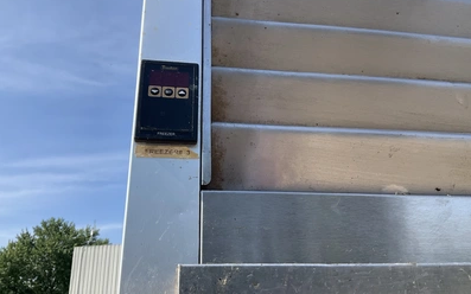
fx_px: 398
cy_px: 151
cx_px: 236
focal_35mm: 31
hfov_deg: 61.2
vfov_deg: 40.6
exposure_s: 1/1279
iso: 25
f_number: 1.8
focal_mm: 3
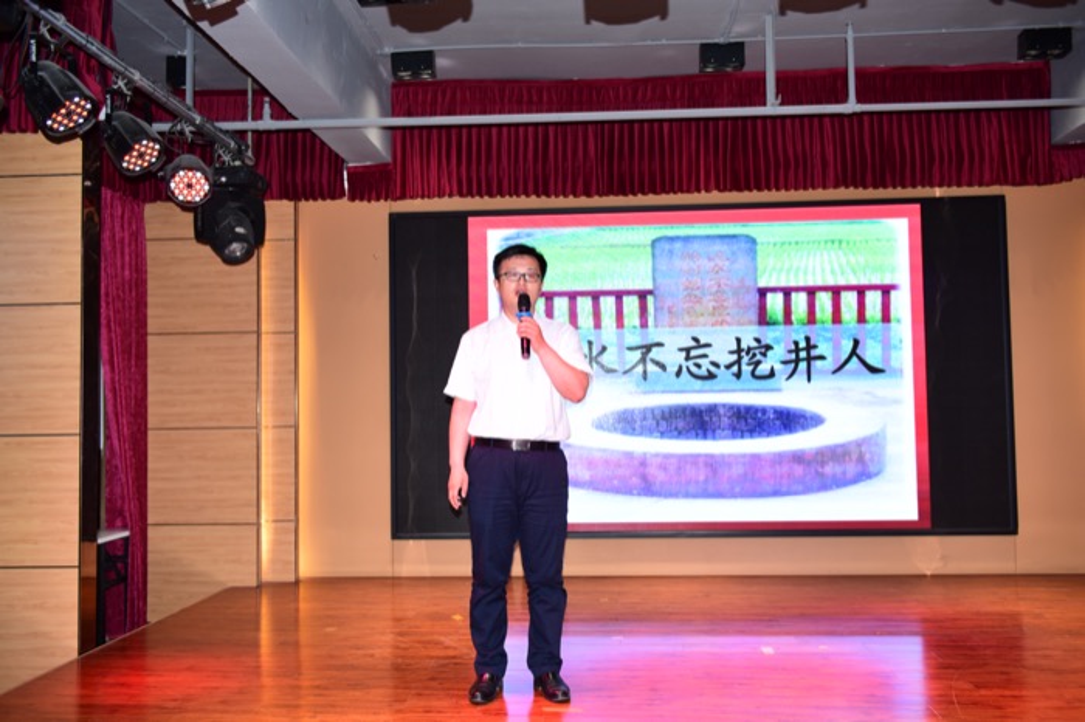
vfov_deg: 41.1
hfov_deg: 58.7
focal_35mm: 32
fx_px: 964
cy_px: 361
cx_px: 542
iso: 400
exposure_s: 1/125
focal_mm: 32
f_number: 3.5
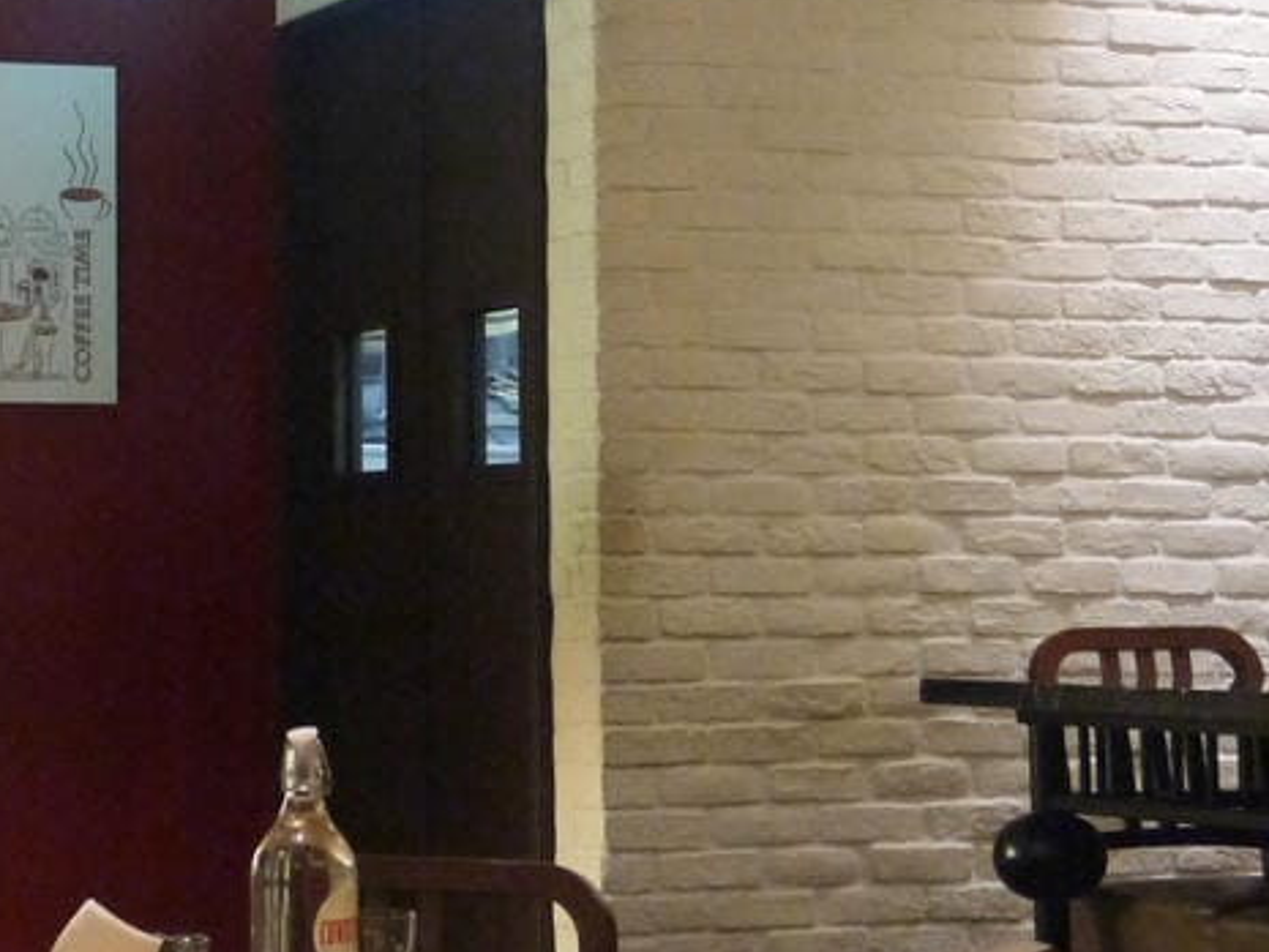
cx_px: 76
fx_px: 3594
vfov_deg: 15.0
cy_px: 270
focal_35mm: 98
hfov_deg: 19.6
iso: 1600
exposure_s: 1/25
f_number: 4.3
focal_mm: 19
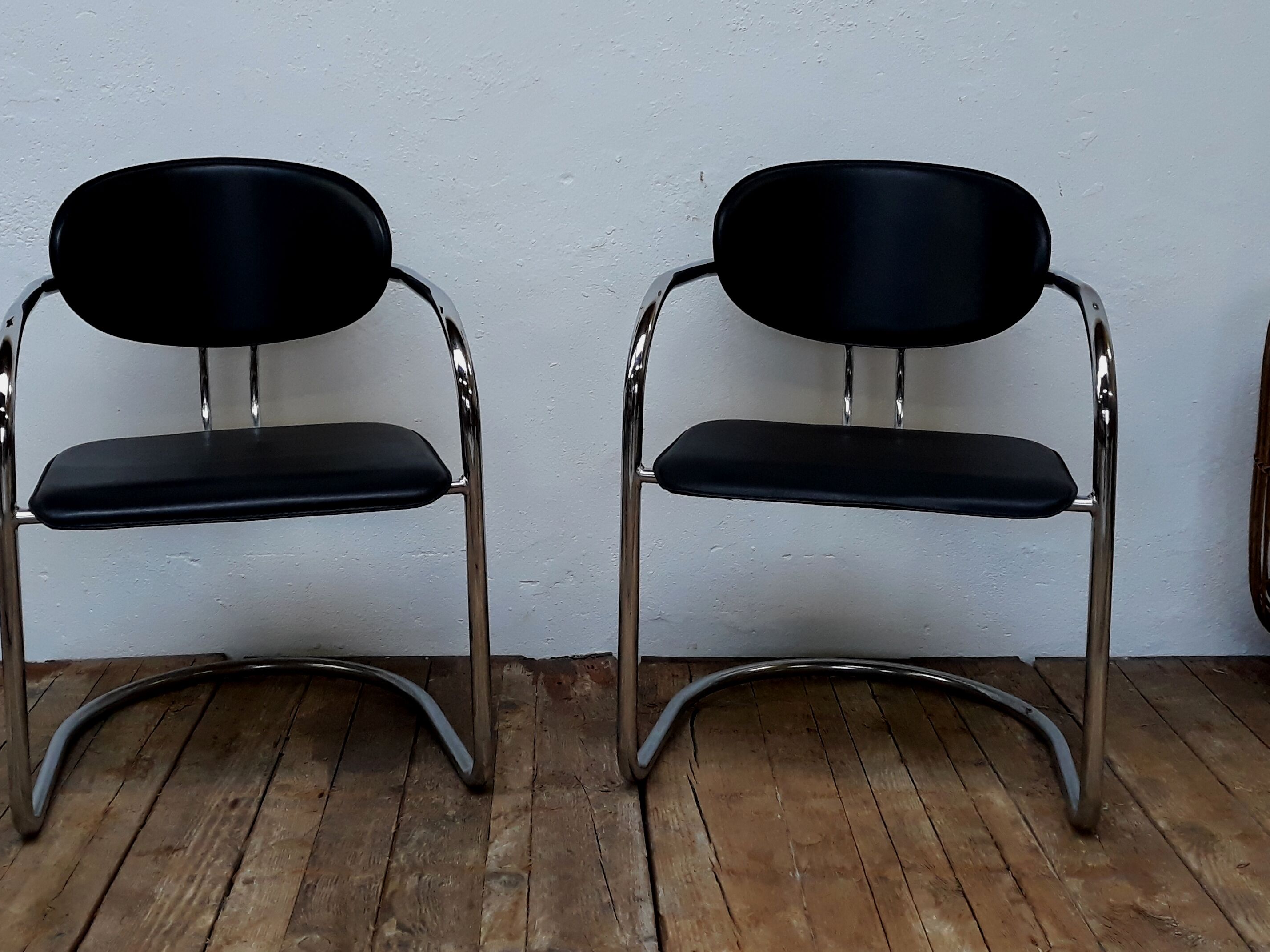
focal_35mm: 39
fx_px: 1431
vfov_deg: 36.4
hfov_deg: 47.7
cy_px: 304
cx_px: 530
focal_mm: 3.71
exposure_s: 1/50
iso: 125
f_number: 1.7
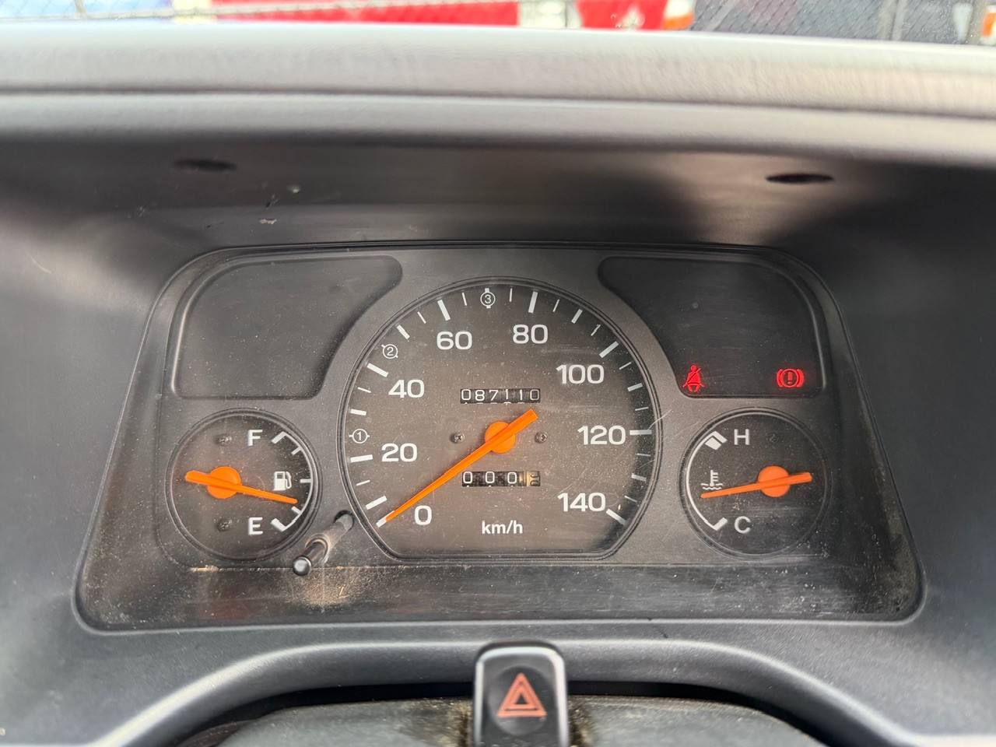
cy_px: 374
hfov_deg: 71.6
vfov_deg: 56.8
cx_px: 498
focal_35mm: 24
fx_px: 691
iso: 320
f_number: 1.78
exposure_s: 1/60
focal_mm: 6.76
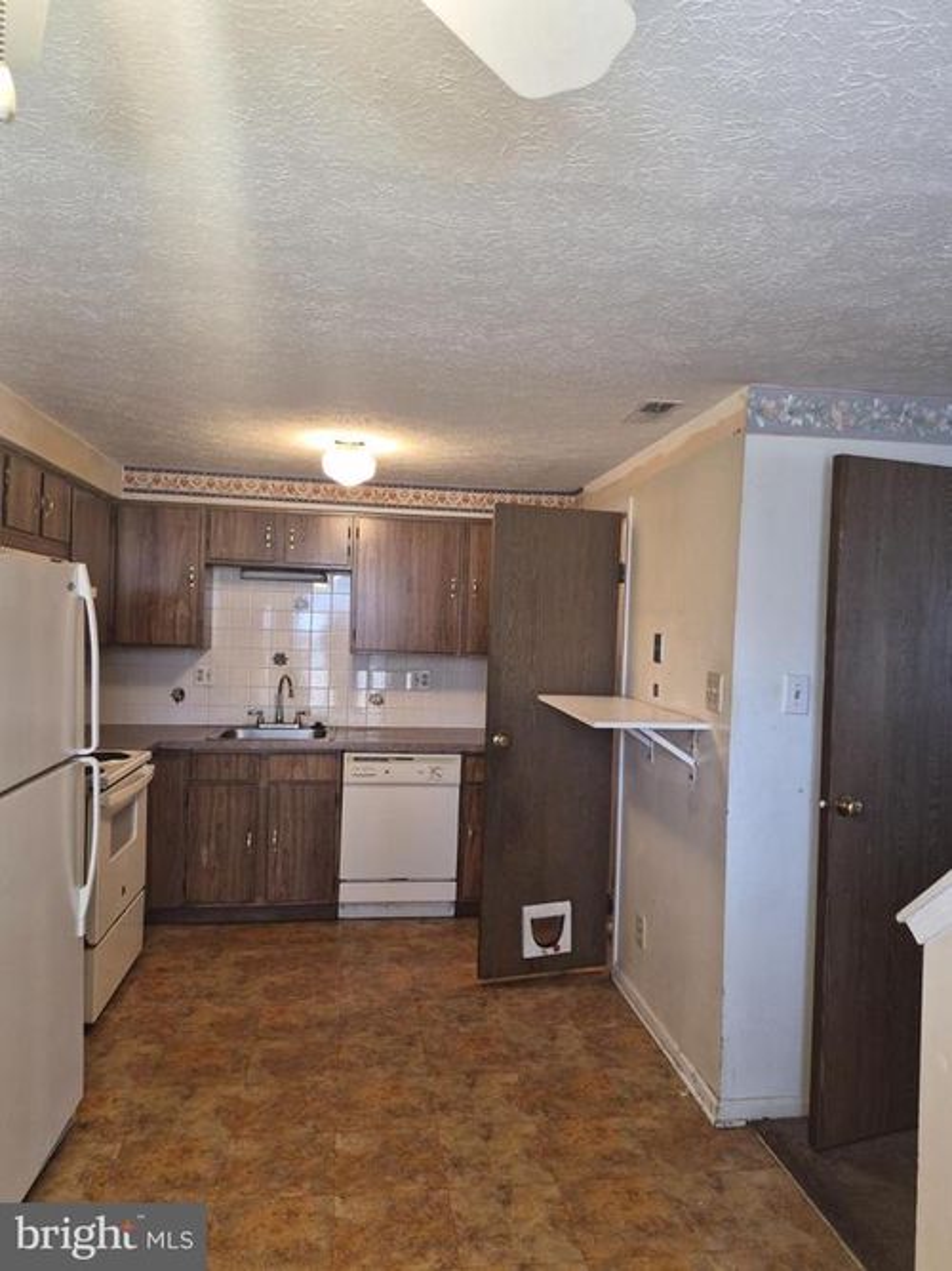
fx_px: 844
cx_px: 476
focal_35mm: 23
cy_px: 636
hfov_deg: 58.9
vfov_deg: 73.9
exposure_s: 1/120
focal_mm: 5.4
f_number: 1.8
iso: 400
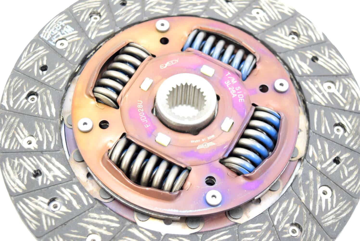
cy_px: 120
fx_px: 570
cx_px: 180
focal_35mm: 57
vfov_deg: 23.8
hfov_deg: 35.0
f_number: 4.8
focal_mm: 38
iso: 1100
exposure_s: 1/60
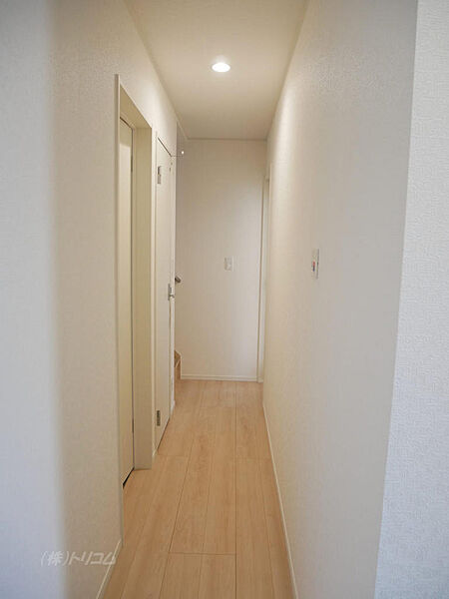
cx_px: 224
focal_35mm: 26
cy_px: 300
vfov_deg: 67.3
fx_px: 450
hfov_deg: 53.1
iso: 800
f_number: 3.5
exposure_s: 1/60
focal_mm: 13
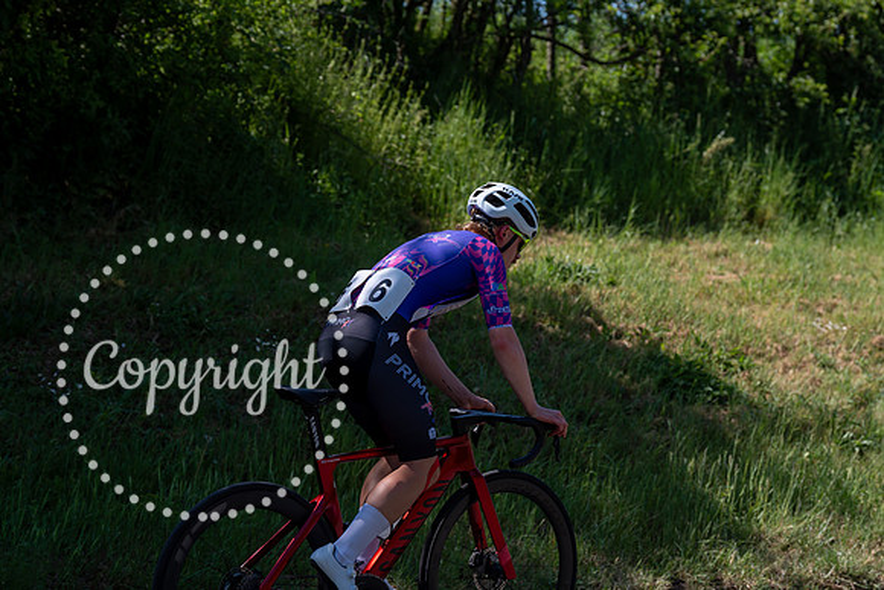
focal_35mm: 105
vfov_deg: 13.0
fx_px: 2579
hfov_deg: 19.5
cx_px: 442
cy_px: 295
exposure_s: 1/1000
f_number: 4.5
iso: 100
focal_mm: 105
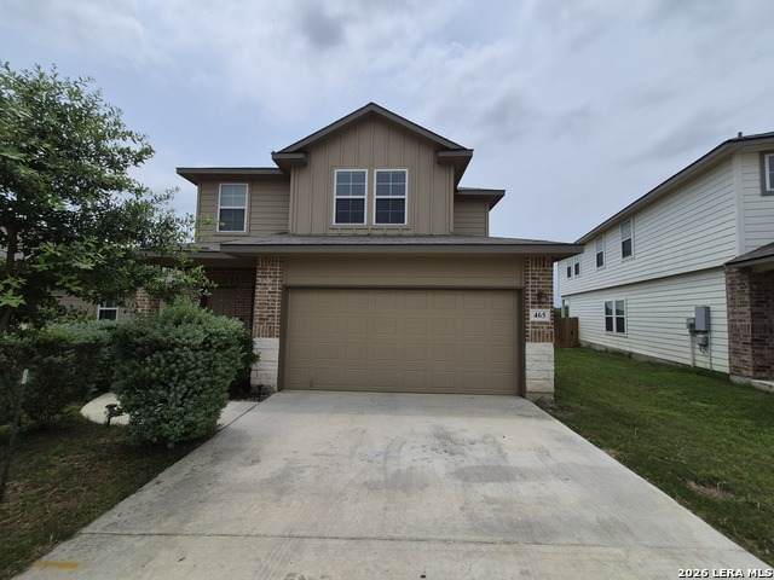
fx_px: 291
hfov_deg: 106.2
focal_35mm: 13
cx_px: 387
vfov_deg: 89.9
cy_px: 290
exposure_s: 1/4896
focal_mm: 1.74
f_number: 2.2
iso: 40
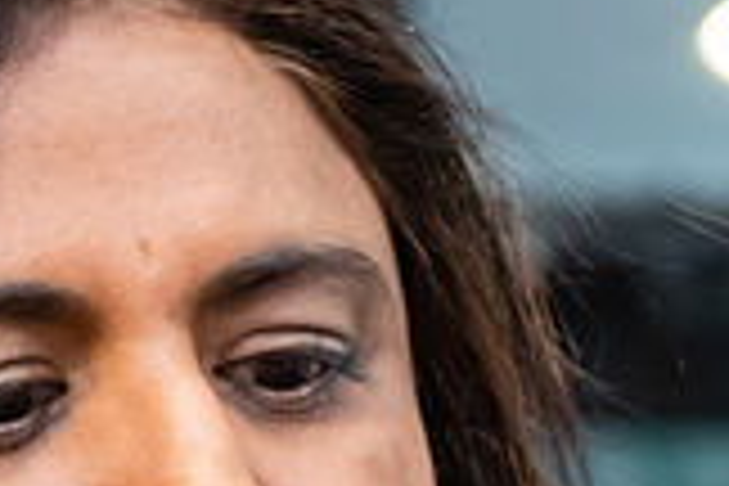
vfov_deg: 4.2
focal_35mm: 316
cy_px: 1285
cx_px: 90
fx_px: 6398
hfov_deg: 6.5
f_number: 2.8
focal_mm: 50
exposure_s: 1/200
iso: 1600
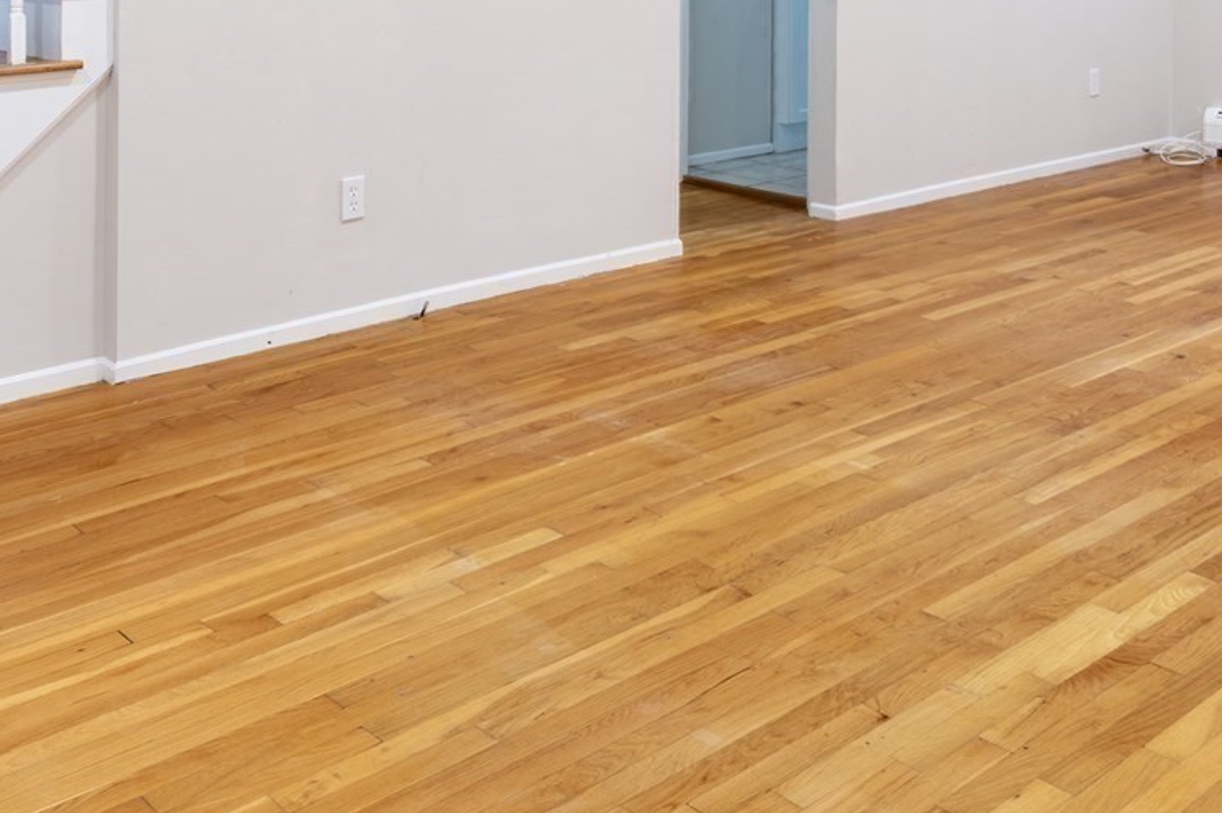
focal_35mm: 43
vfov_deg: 27.8
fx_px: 1459
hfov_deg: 45.2
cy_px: -126
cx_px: 734
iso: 100
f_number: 8
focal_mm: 16
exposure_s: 1/2.5
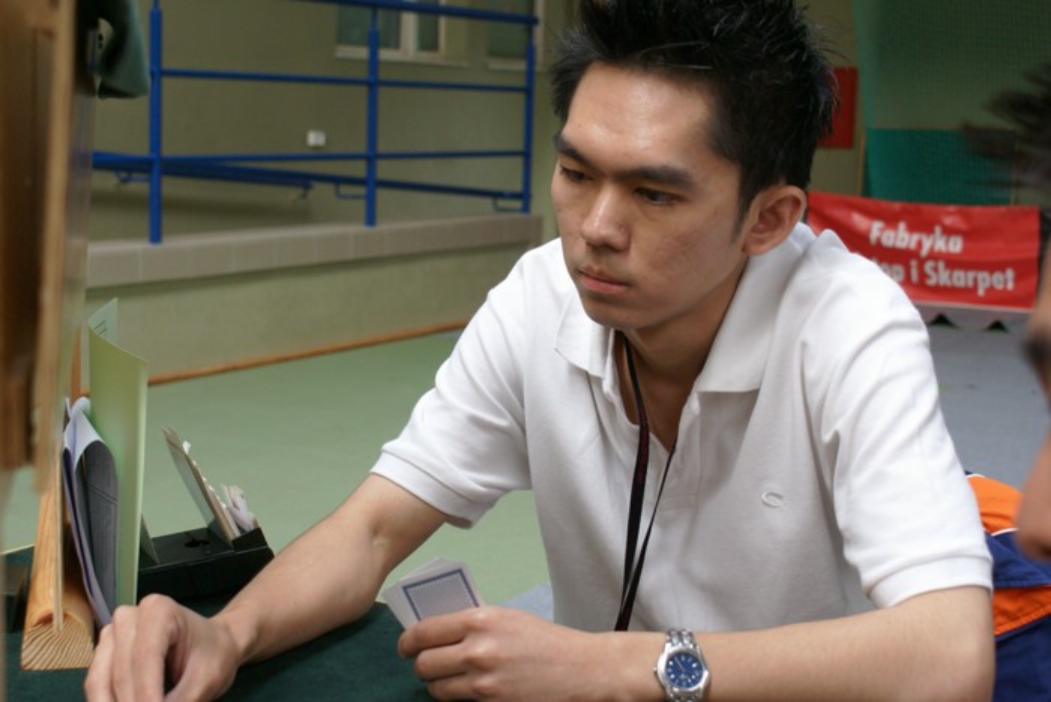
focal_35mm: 60
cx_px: 526
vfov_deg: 22.7
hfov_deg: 33.4
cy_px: 351
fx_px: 1753
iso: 250
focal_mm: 40
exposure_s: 1/50
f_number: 5.6
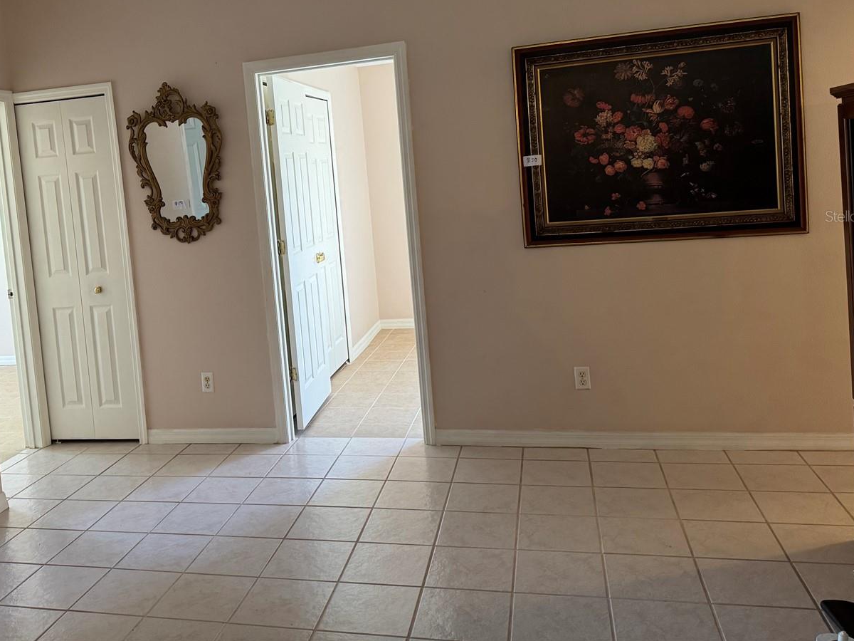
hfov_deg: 56.2
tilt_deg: -3.5
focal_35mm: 32
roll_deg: +5.1
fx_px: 789
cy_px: 216
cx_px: 323
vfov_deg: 43.6
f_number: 1.78
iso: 320
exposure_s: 1/60
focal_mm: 6.76
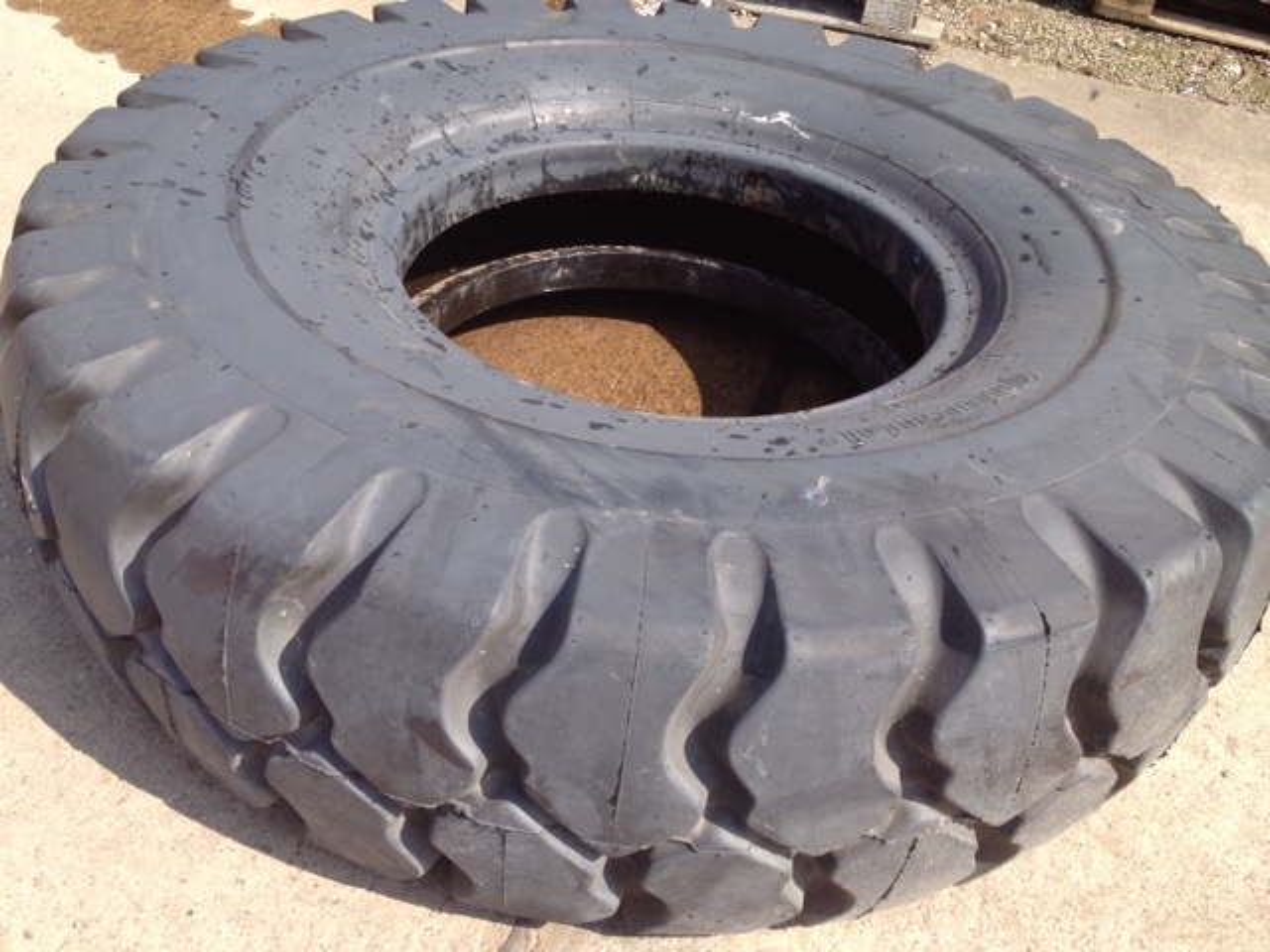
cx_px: 635
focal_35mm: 35
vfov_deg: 40.7
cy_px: 476
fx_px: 1284
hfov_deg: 52.6
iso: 64
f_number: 2.4
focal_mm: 4.28
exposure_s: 1/600
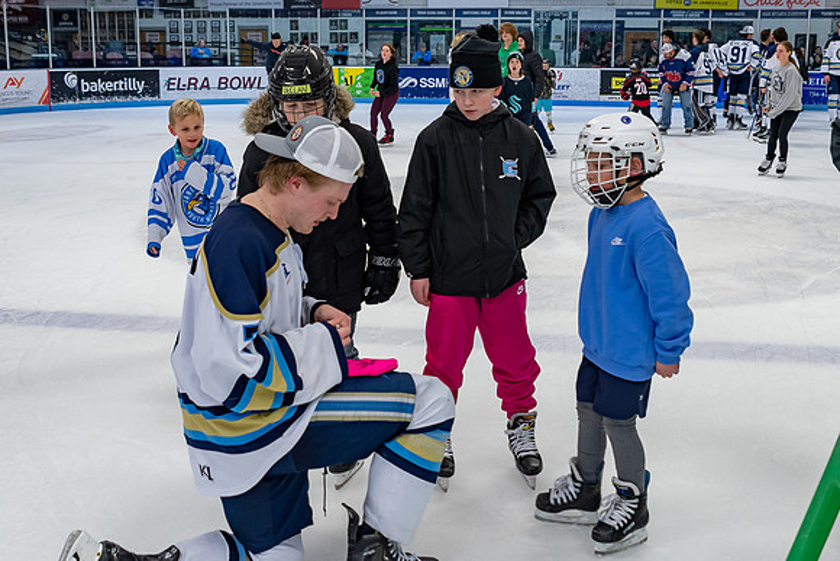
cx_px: 396
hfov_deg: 46.1
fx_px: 987
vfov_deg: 31.7
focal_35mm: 42
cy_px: 280
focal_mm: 24
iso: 400
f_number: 4
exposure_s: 1/200
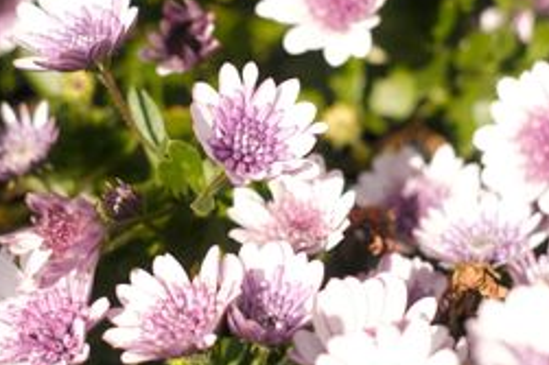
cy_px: 128
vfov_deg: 12.7
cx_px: 260
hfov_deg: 18.9
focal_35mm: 108
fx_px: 1646
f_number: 2.8
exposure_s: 1/2000
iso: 200
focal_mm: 35
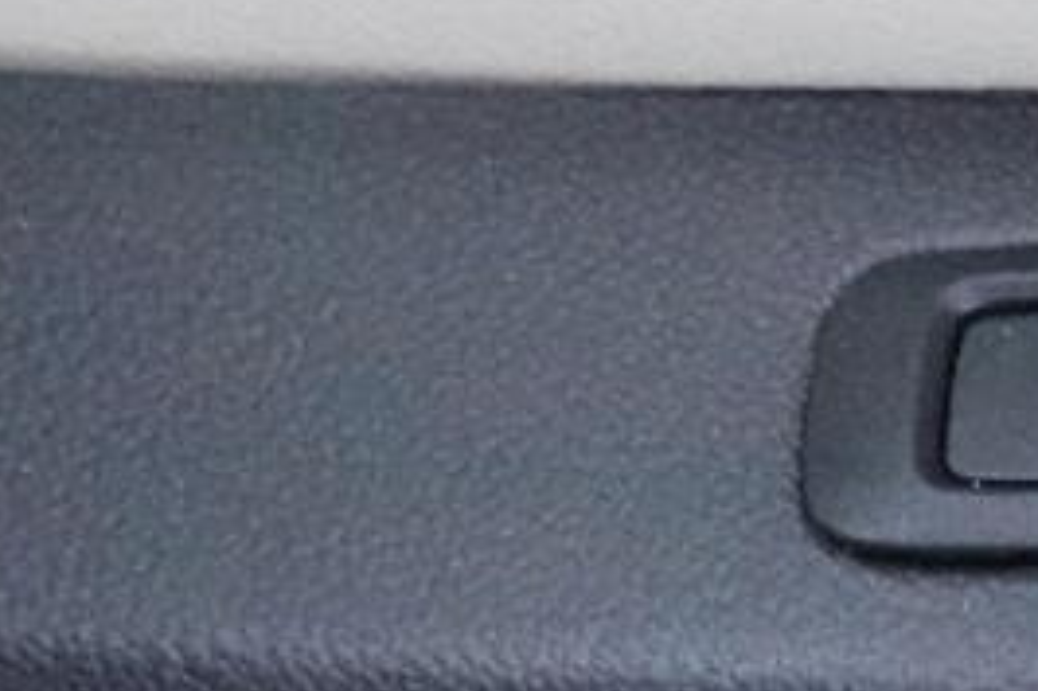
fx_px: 3515
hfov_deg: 13.8
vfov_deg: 10.8
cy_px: 1081
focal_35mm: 122
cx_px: 2189
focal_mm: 7.6
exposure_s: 1/60
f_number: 2
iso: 6400
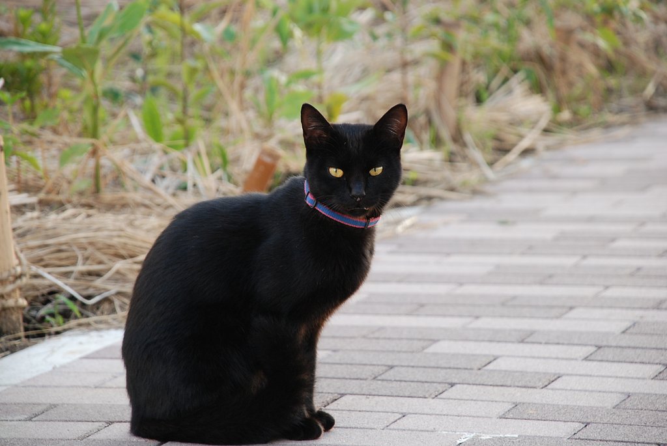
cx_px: 334
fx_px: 3756
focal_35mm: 202
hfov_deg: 10.1
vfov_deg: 6.8
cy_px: 223
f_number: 5.6
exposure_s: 1/50
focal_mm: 135
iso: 400
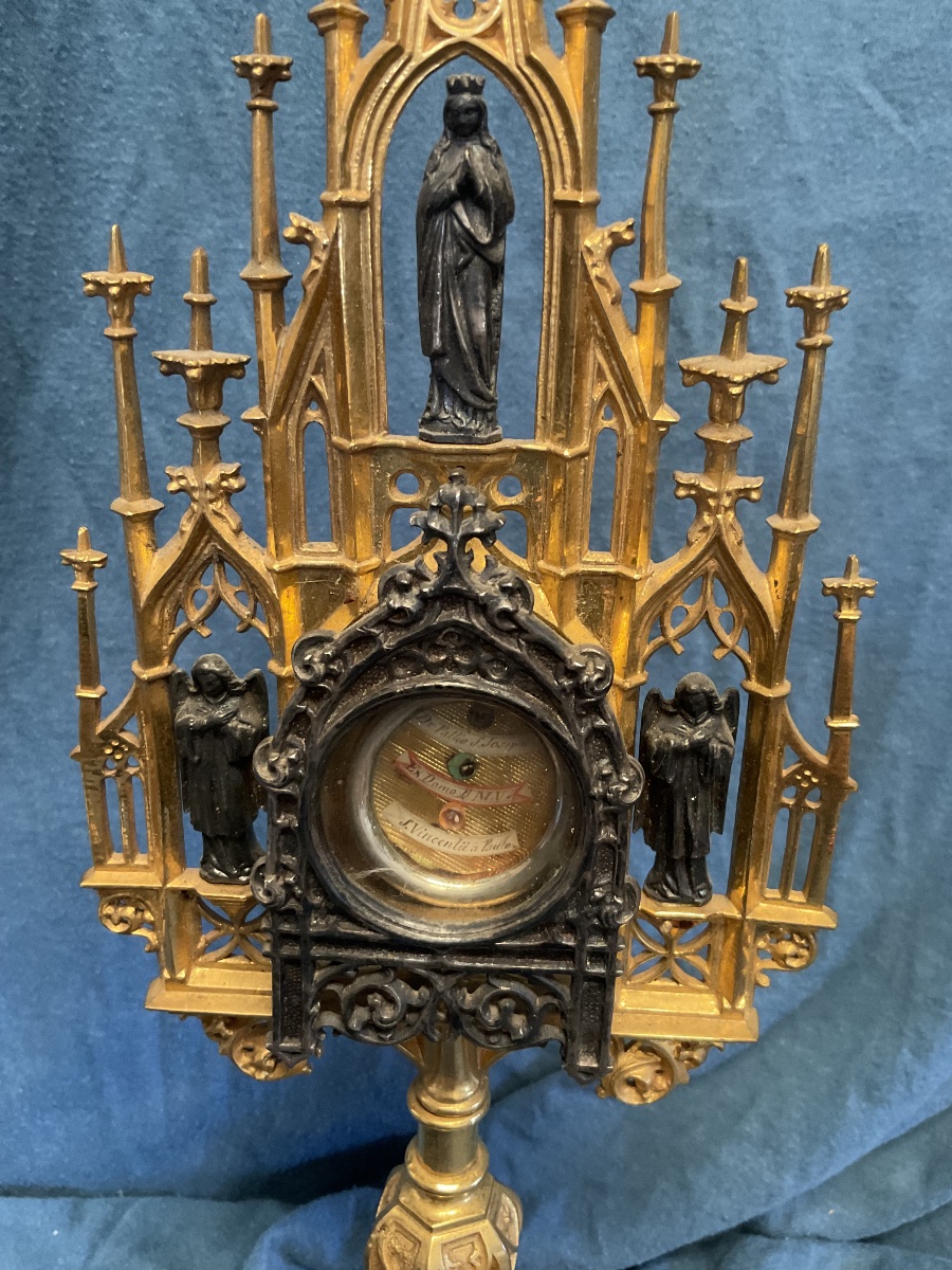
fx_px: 1063
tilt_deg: -23.3
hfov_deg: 48.2
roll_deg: +0.1
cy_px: 635
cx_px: 476
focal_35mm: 29
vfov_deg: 61.7
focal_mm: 3
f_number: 1.8
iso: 250
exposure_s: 1/30
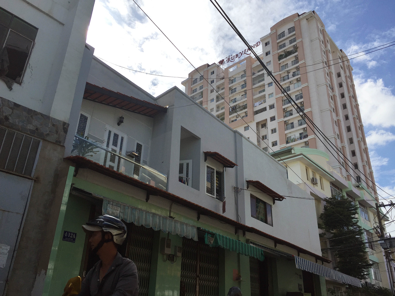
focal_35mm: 29
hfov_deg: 61.7
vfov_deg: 48.2
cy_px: 148
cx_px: 198
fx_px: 331
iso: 32
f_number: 2.2
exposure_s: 1/3300
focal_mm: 4.15
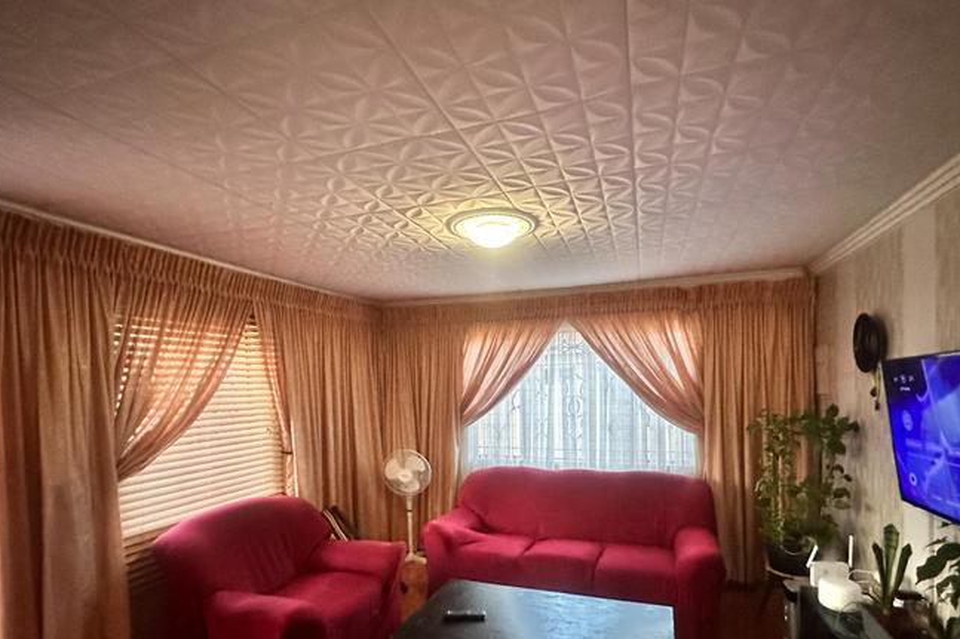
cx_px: 488
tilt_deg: -0.8
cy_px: 397
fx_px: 480
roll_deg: +2.5
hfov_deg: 90.0
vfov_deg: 66.4
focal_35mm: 18
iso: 1000
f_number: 2.2
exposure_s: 1/50
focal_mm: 2.22
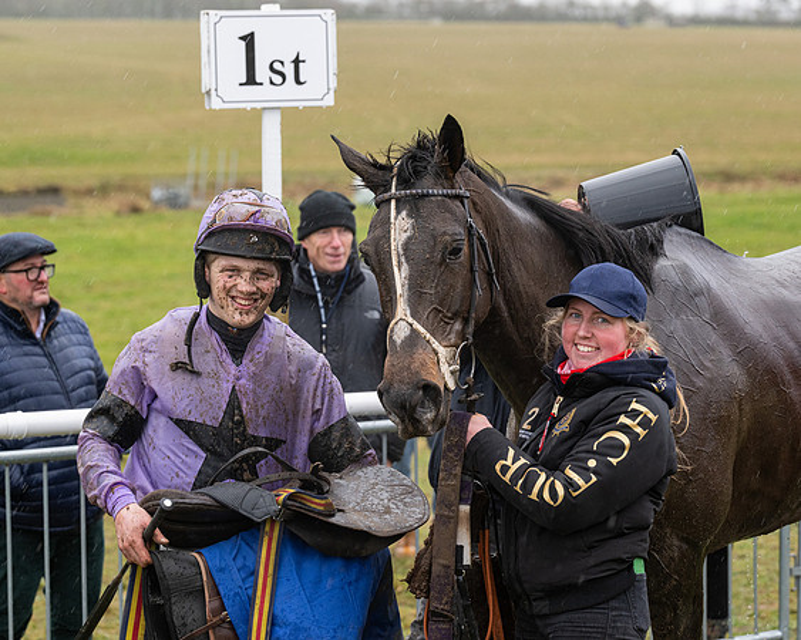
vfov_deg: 13.3
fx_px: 2749
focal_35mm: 116
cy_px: 320
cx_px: 414
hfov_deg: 16.6
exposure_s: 1/500
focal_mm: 103
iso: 800
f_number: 5
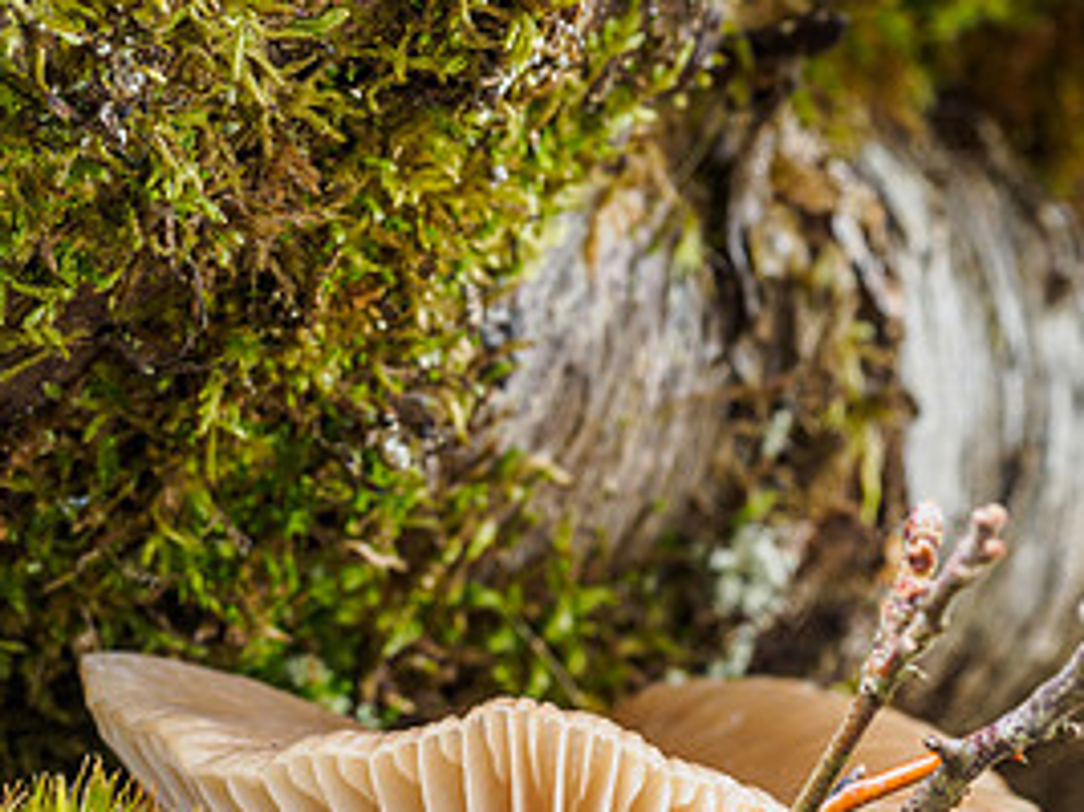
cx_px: 1129
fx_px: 8170
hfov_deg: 7.6
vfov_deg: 5.7
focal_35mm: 261
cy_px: 741
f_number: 7.1
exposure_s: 1/2
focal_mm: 60
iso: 200
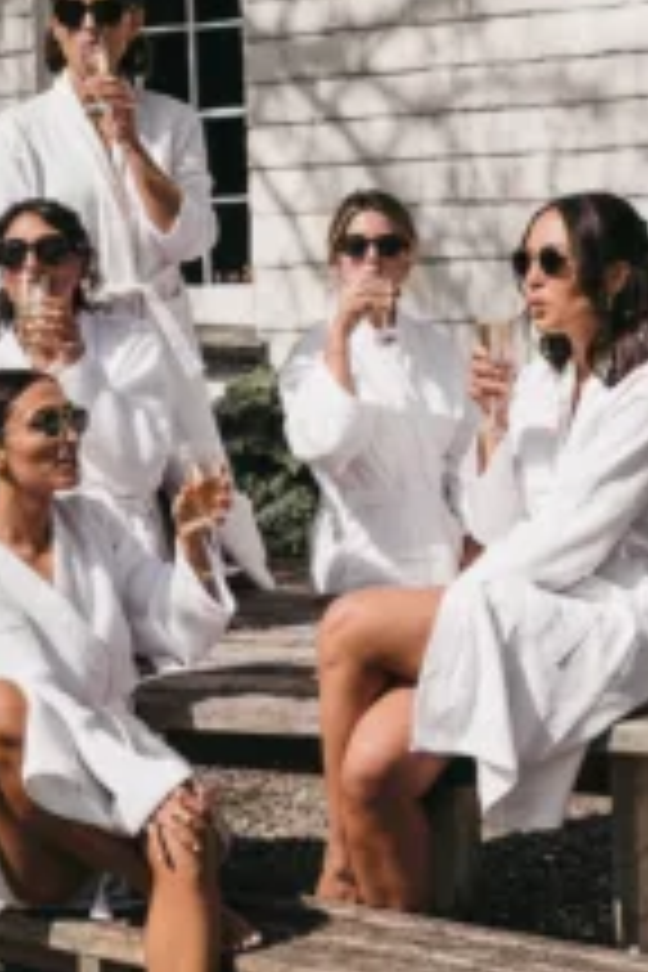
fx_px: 2619
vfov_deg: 20.9
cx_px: 290
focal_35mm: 97
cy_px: 310
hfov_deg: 14.1
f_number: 4.5
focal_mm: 35
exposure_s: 1/3200
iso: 200
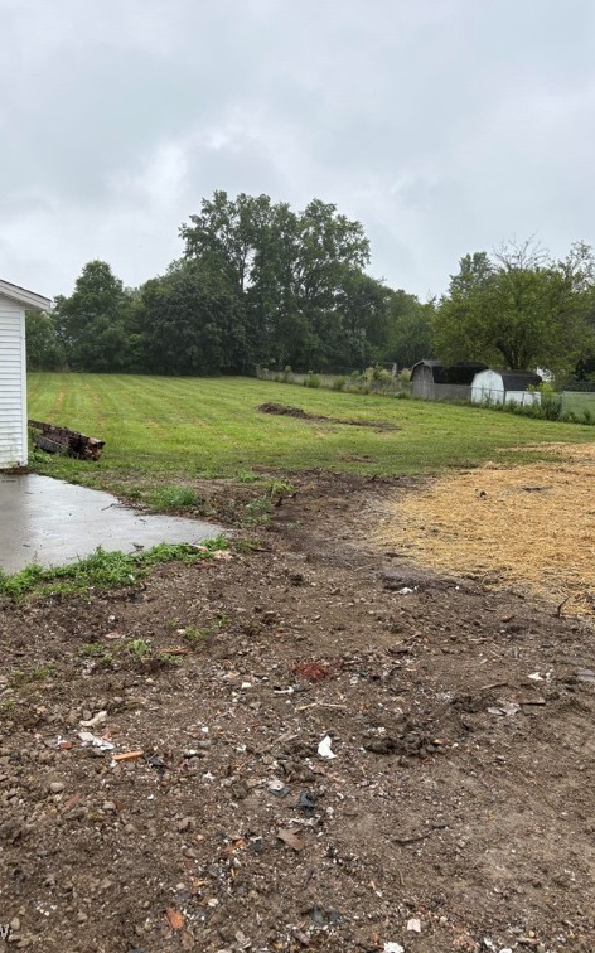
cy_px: 474
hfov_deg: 44.4
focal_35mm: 28
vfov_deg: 66.5
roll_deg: -1.2
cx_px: 248
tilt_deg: -8.7
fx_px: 727
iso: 50
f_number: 1.6
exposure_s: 1/830
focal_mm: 5.96
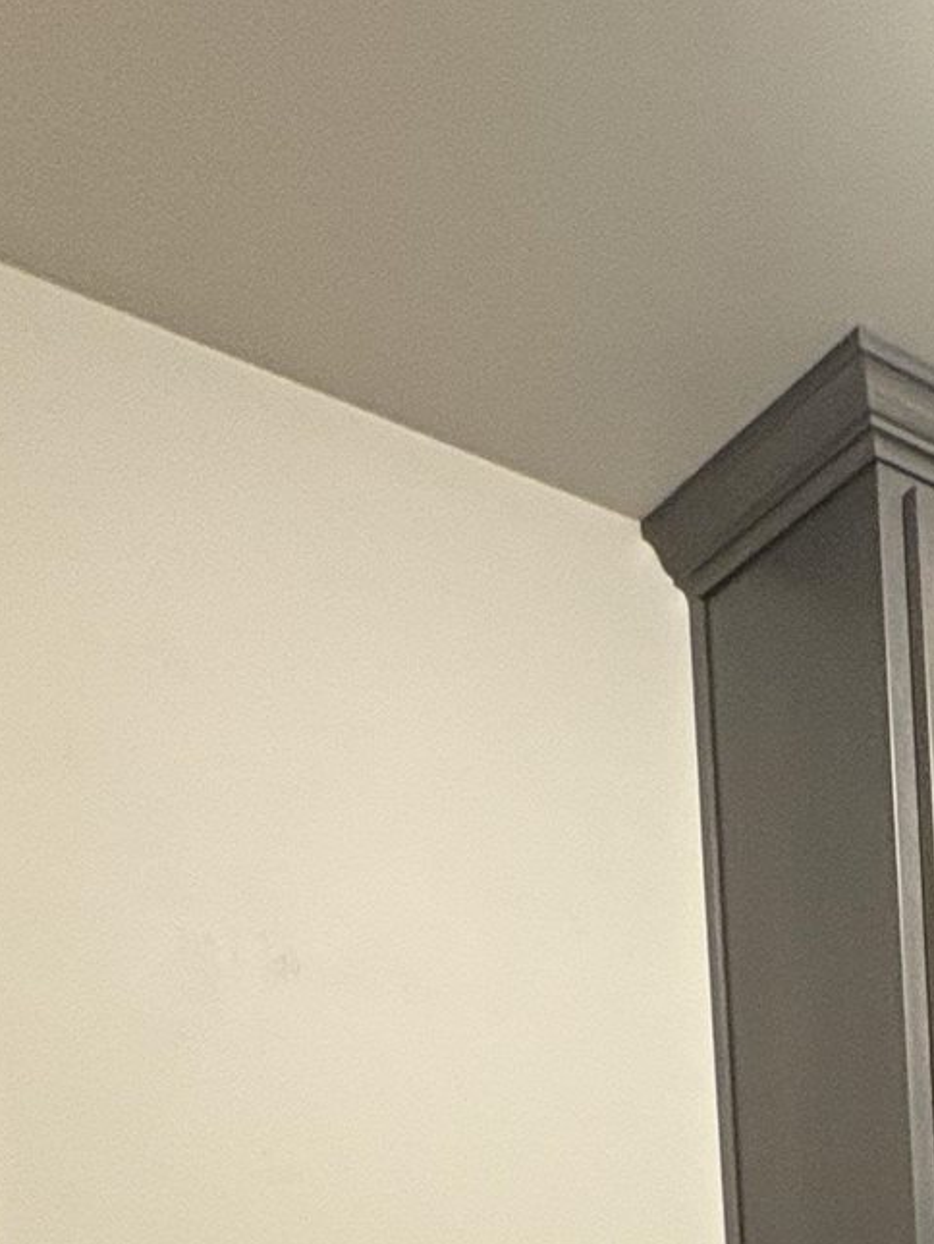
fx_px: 1798
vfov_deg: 28.9
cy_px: 1720
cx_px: 1100
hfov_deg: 26.2
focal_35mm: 50
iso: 400
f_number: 2.2
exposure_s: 1/60
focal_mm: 2.22
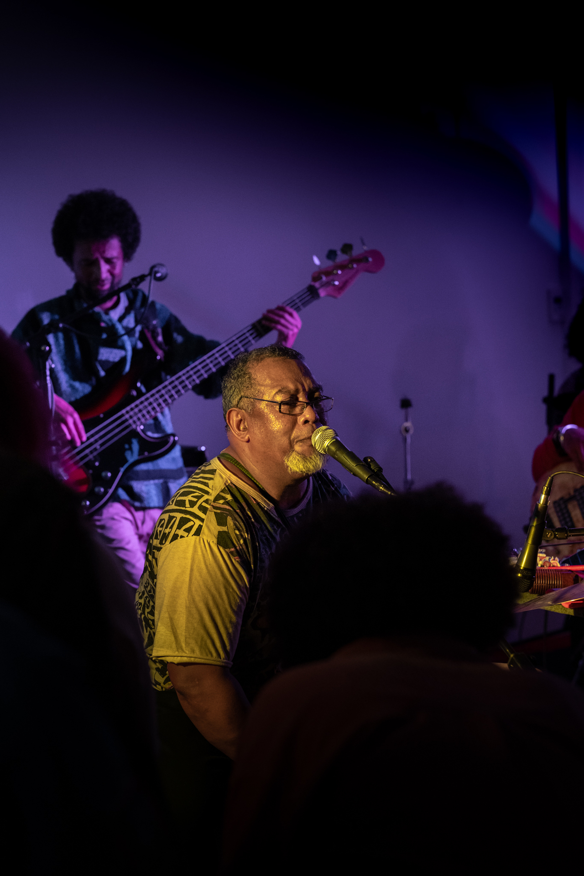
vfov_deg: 24.2
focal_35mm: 84
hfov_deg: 16.3
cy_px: 438
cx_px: 292
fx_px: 2044
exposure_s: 1/125
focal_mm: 56
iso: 2500
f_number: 2.8
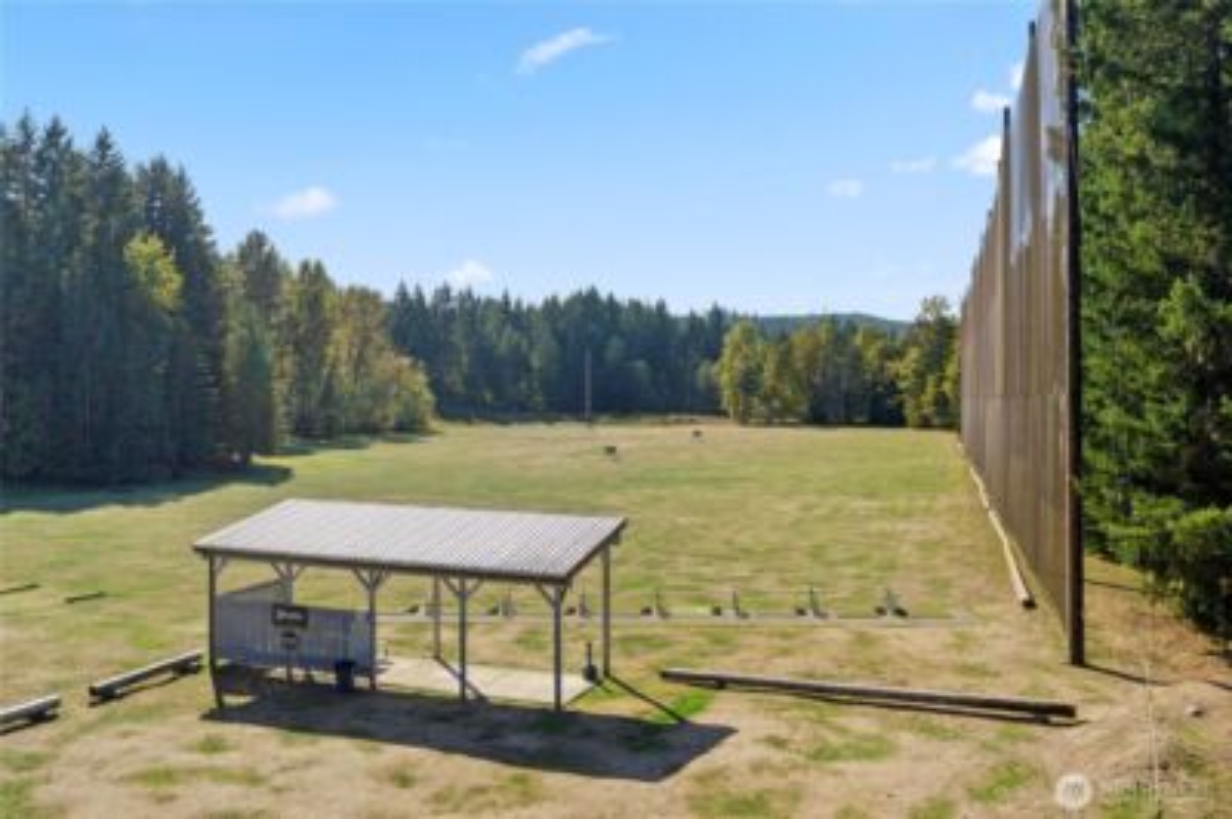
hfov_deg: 65.5
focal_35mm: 28
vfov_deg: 46.3
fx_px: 957
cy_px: 410
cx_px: 616
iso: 100
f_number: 4
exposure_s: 1/120
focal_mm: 10.26
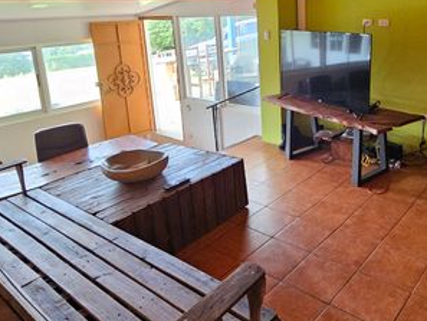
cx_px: 272
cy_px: 101
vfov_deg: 48.7
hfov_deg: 62.4
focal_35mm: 28
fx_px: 346
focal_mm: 2.2
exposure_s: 1/77.4
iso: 400
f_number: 2.2
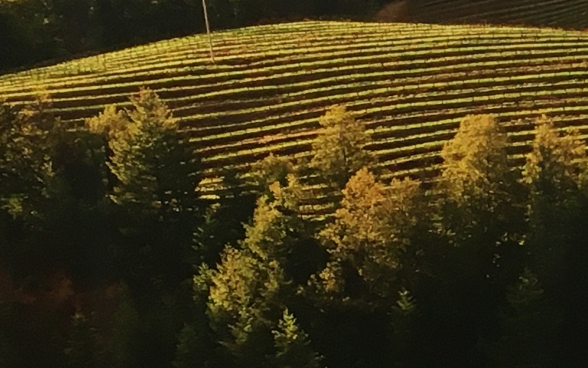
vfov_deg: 8.6
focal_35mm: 152
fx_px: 2437
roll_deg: +1.0
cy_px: 390
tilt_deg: -39.5
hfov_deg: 13.4
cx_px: 712
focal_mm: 4.15
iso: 32
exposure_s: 1/33
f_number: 2.2
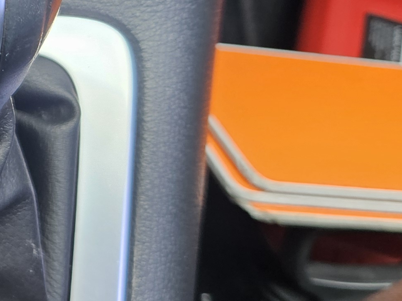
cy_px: -42
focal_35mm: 95
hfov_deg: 18.8
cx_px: -154
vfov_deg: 15.1
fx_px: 1103
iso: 160
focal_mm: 5.4
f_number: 1.8
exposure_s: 1/207
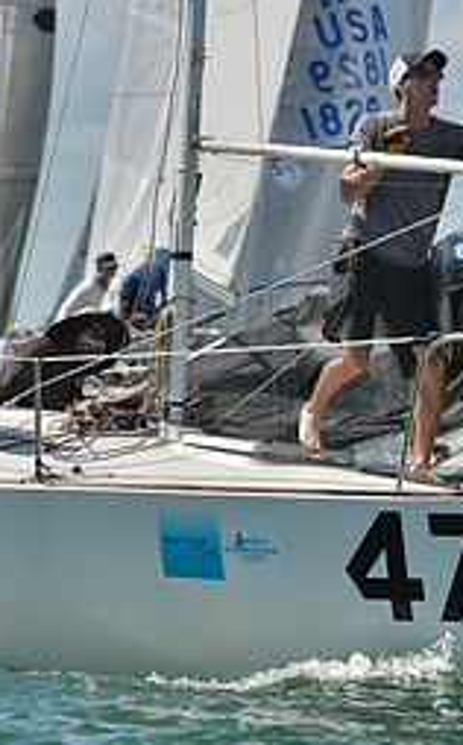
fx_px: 11811
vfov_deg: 3.6
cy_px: 465
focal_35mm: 583
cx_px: 114
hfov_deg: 2.2
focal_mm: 250
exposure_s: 1/1250
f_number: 6.3
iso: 200
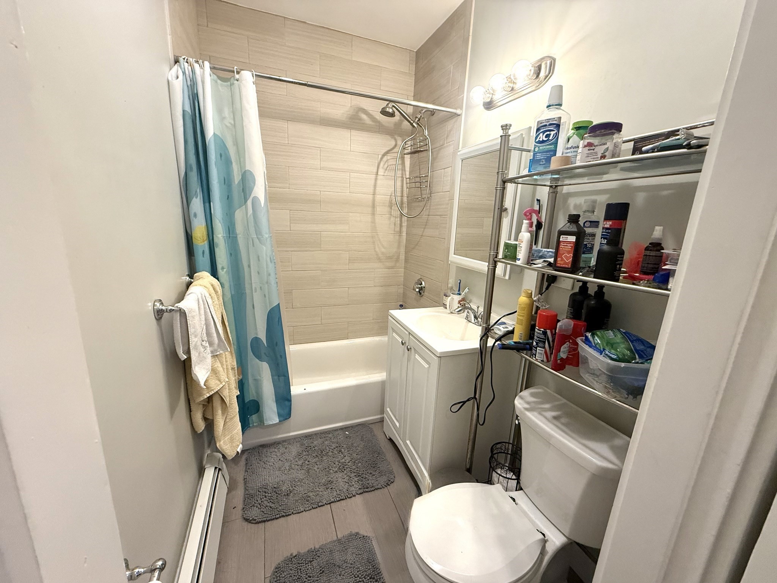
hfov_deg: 102.1
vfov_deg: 85.7
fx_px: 314
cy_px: 292
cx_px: 388
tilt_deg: -13.4
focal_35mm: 14
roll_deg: -2.2
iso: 320
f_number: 2.2
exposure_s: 1/120
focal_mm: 2.22
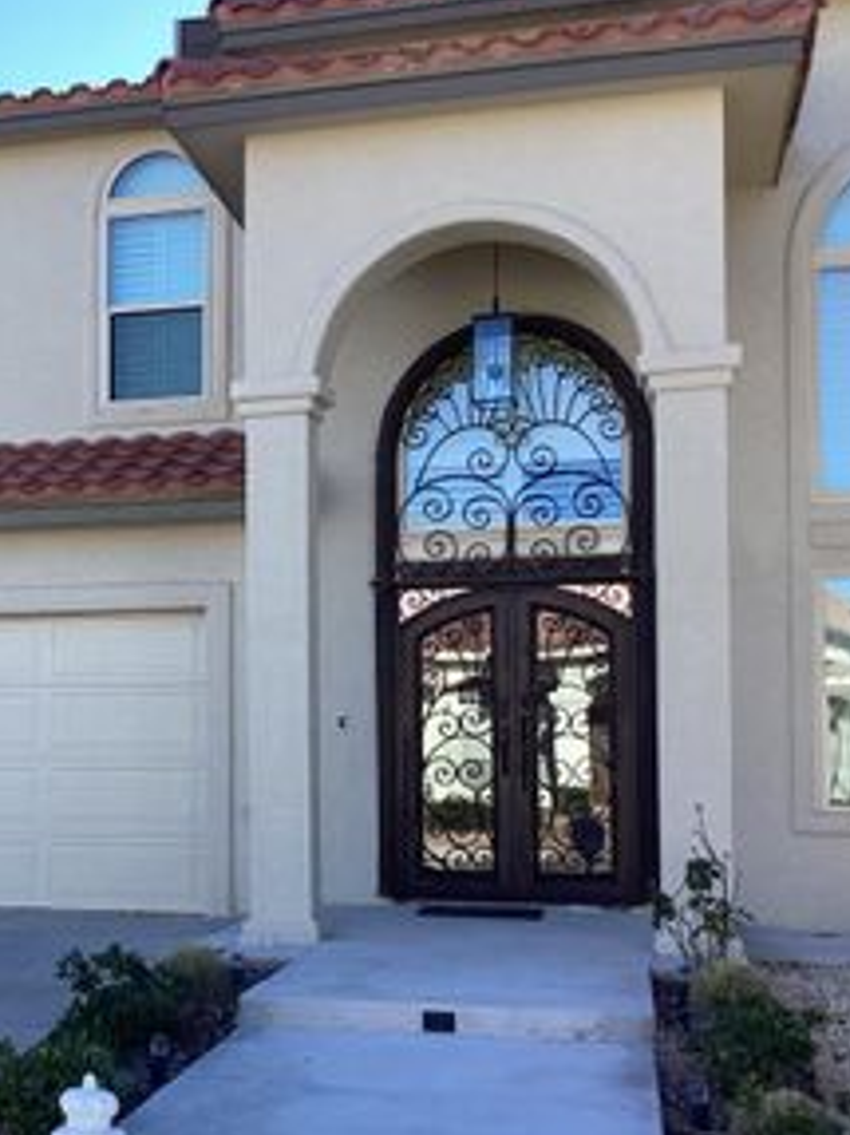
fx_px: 1769
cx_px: 91
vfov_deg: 35.4
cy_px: 686
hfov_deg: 26.2
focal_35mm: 54
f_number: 2.4
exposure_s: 1/392
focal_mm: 3.3
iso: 25
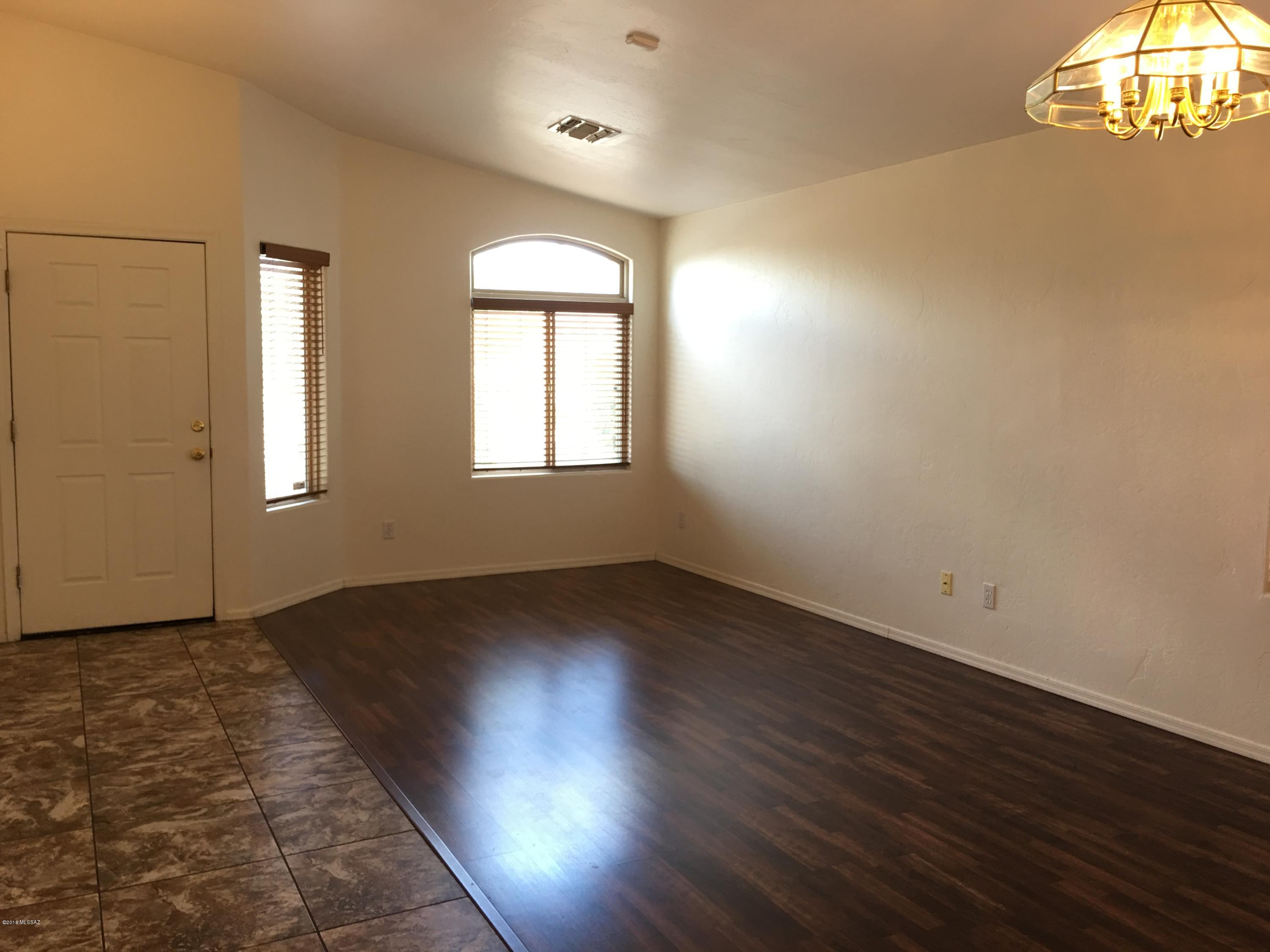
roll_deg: -0.5
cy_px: 476
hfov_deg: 61.7
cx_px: 635
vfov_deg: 48.2
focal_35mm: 29
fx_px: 1064
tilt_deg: -4.1
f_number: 2.2
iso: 25
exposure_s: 1/15
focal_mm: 4.15
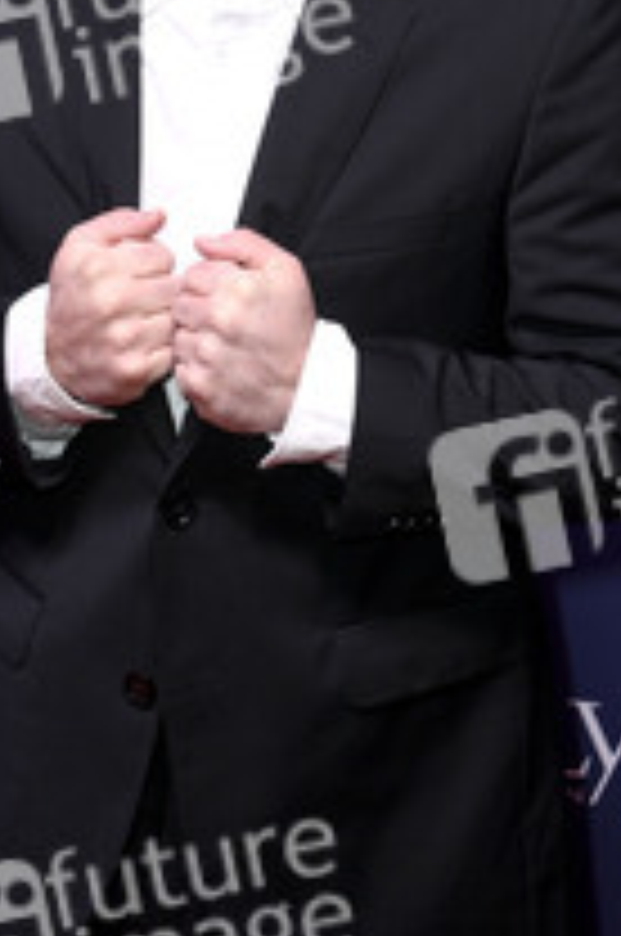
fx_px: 2752
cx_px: 252
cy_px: 252
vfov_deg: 19.2
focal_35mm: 106
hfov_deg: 12.9
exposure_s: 1/250
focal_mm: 55
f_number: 5.6
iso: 1000
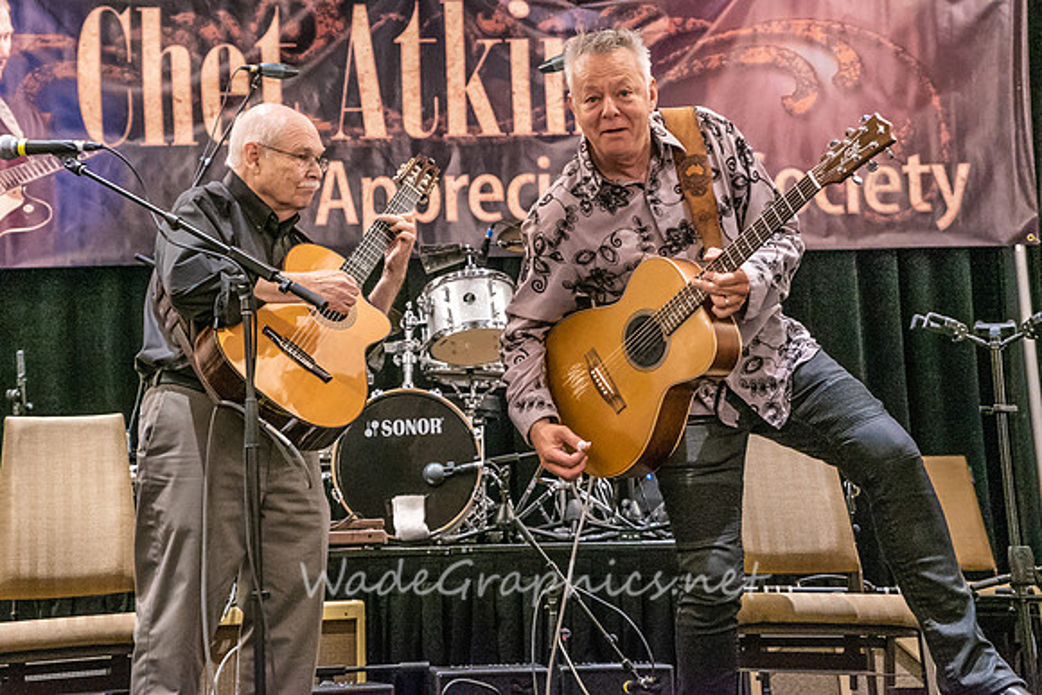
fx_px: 2344
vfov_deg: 16.9
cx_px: 457
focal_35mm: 81
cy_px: 287
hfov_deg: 25.1
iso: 8000
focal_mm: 69
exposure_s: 1/160
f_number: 5.6
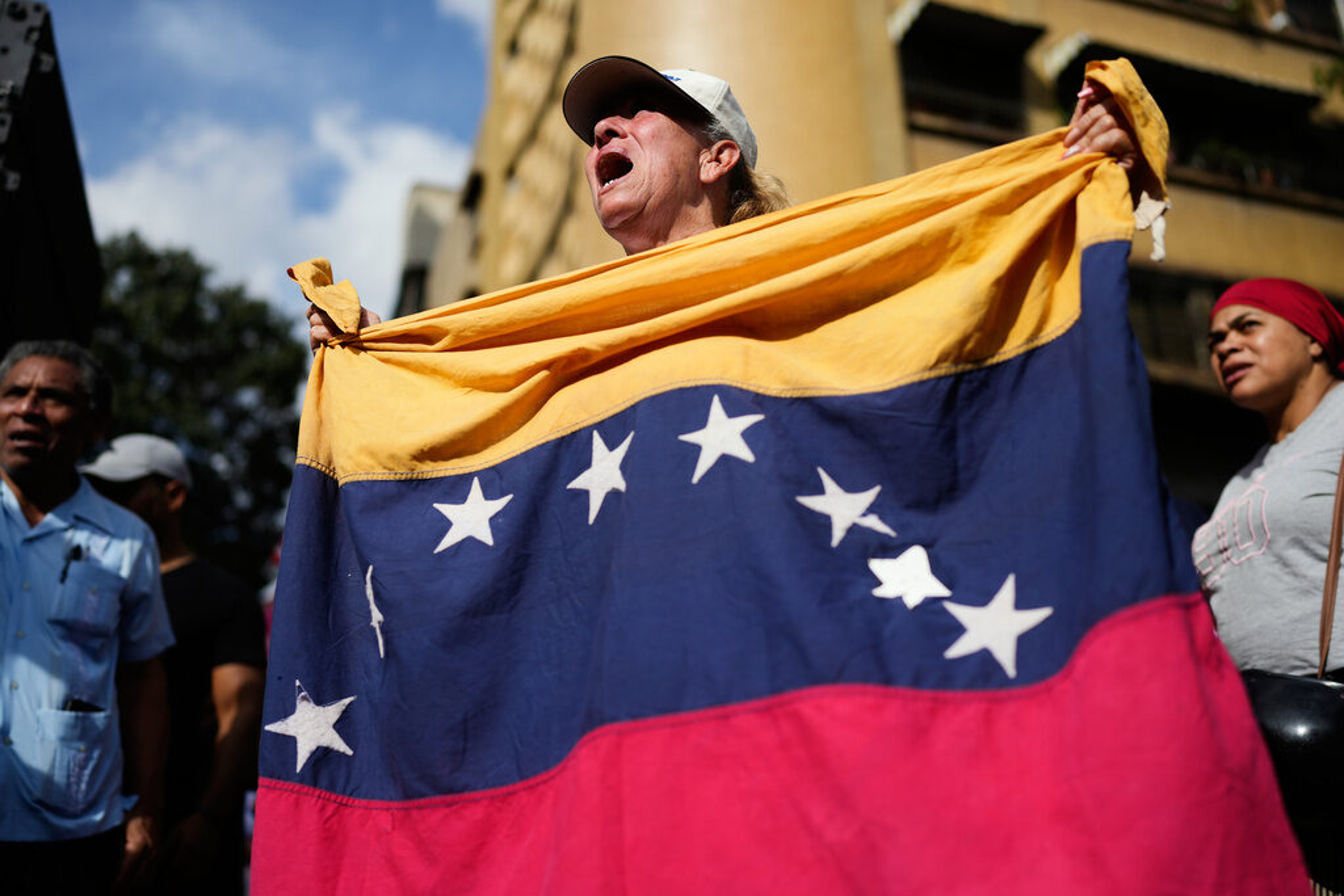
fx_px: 1307
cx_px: 672
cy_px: 448
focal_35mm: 35
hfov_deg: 54.4
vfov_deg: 37.9
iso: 50
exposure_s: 1/4000
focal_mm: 35
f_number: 1.6
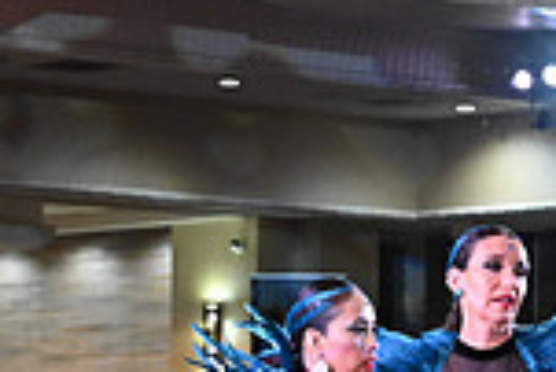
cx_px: 361
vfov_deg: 5.8
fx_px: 3617
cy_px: 565
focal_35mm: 234
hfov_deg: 8.8
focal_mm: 61
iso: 6400
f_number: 5.6
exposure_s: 1/320
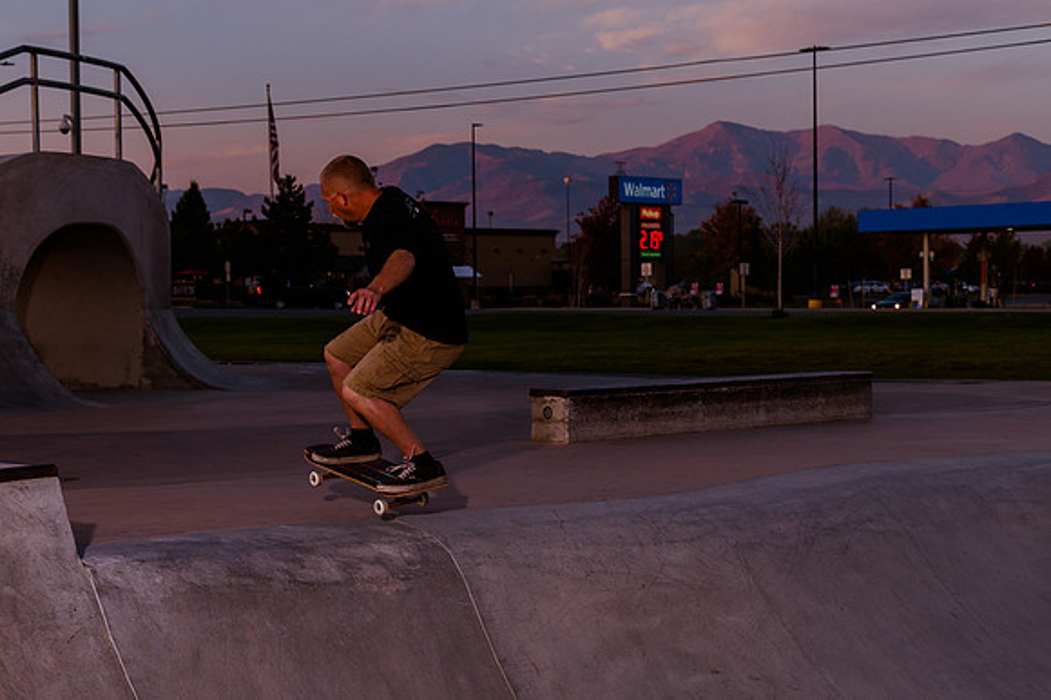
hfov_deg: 30.7
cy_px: 352
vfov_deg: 20.8
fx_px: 1903
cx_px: 377
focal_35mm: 65
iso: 400
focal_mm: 46
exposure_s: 1/500
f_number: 5
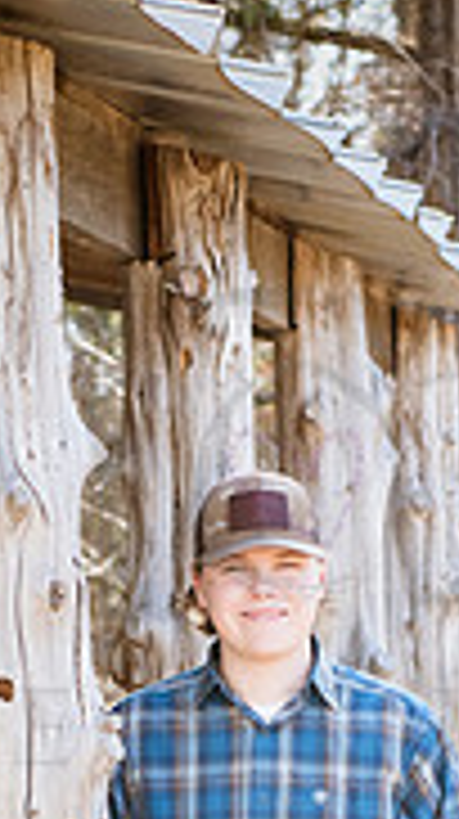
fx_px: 4491
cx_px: 315
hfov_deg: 5.8
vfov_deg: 10.3
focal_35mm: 207
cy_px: 886
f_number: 5.6
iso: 800
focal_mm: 80
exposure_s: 1/800
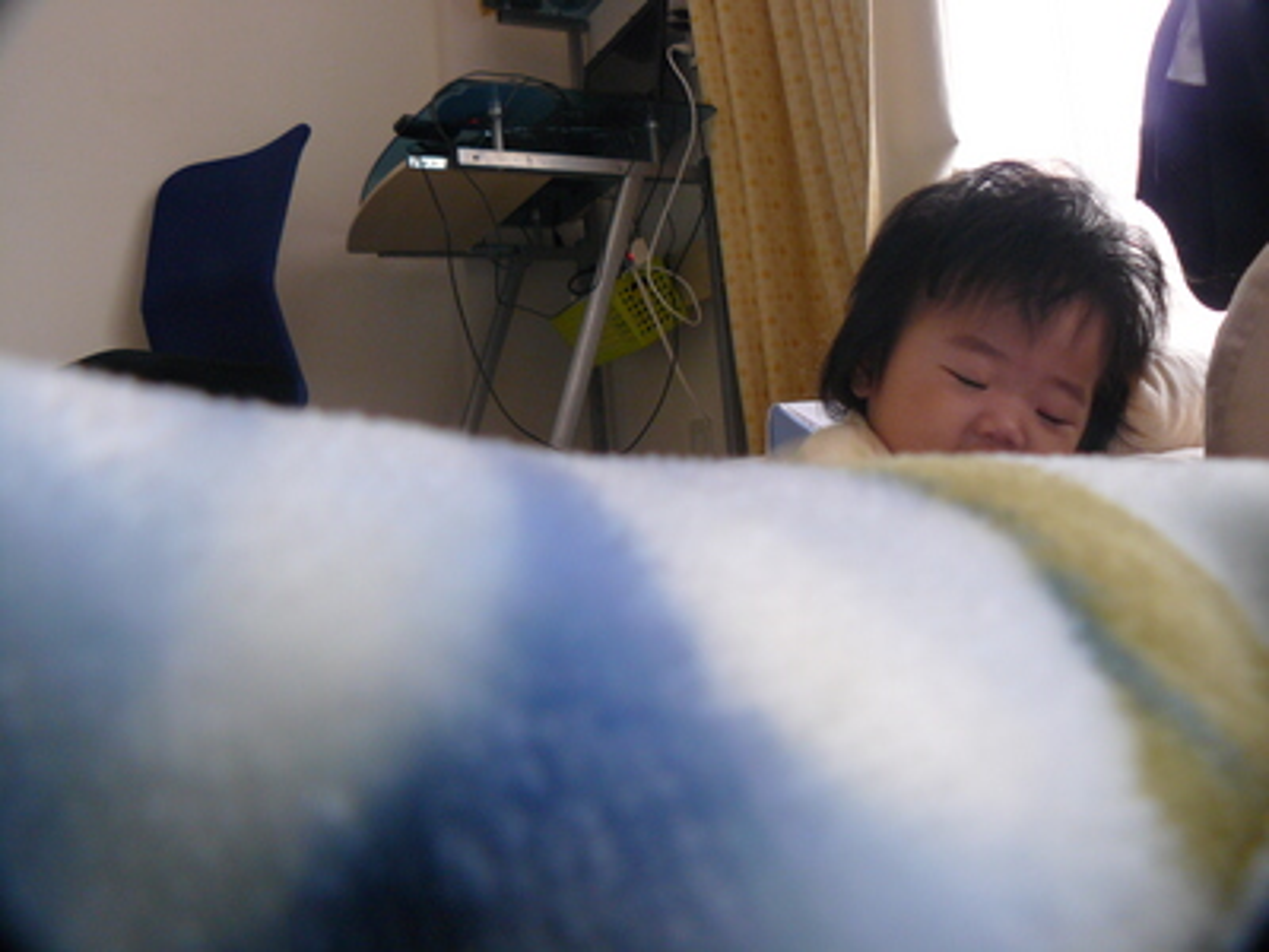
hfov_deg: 51.4
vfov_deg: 39.7
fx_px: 1320
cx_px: 634
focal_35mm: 36
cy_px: 476
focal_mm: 6
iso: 125
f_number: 2.8
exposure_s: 1/30
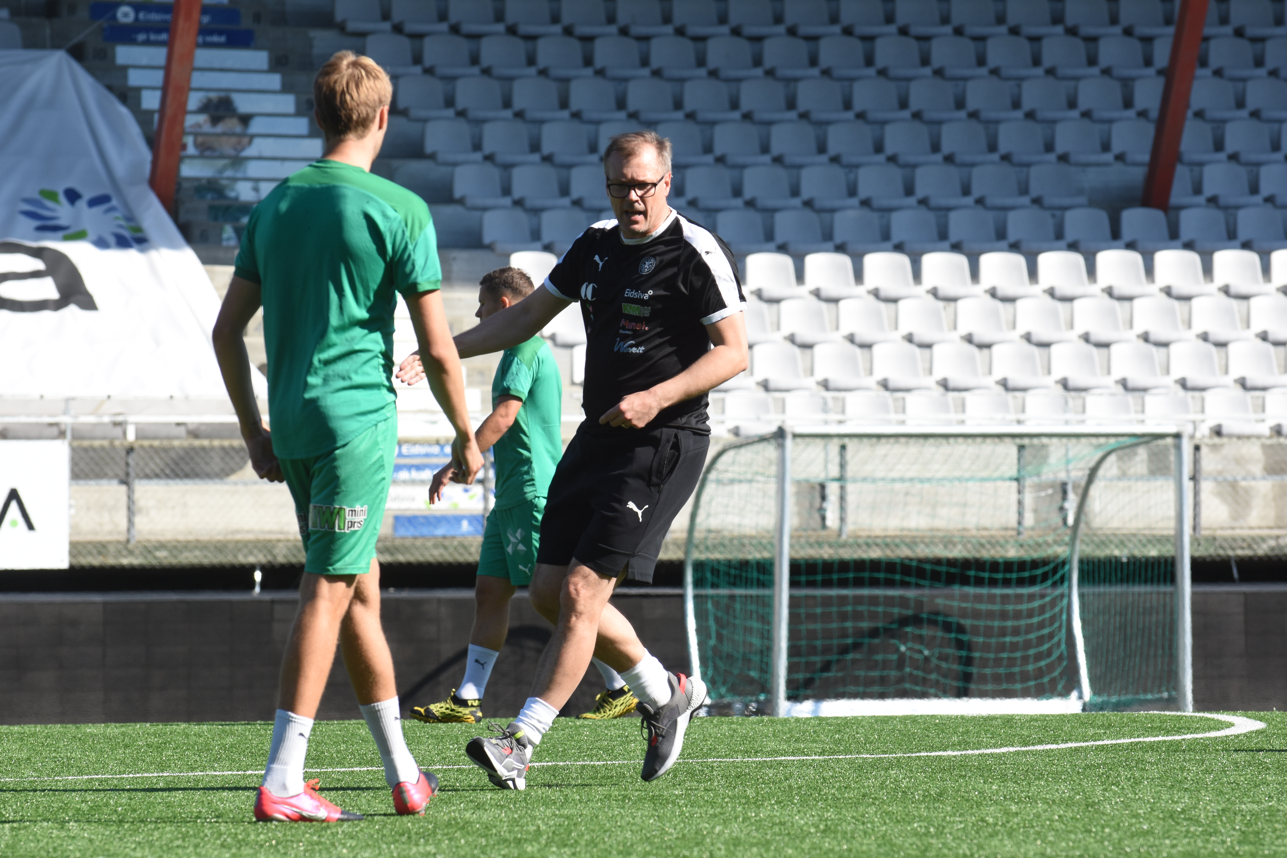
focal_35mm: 300
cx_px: 644
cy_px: 429
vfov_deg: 4.6
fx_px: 10724
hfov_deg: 6.9
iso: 320
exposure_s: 1/640
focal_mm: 200
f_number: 9
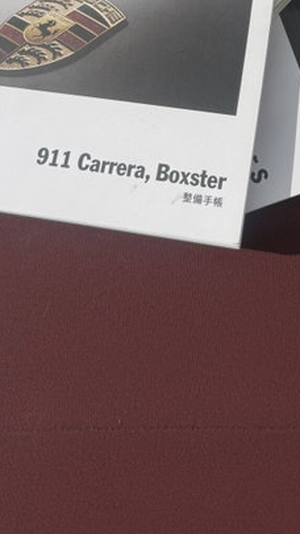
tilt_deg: -60.1
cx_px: 222
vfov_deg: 28.5
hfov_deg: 18.1
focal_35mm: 66
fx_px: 935
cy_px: -75
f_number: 1.78
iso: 80
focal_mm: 6.76
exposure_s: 1/11905
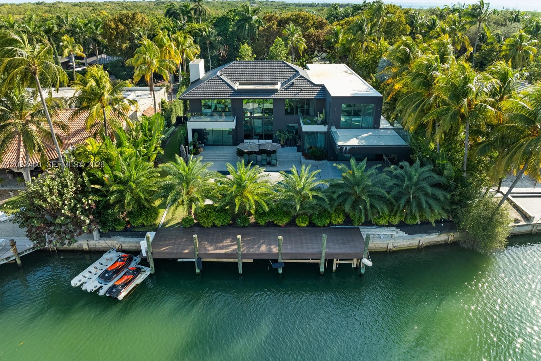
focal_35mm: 25
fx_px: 376
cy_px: 165
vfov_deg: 51.2
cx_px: 270
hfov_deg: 71.5
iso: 100
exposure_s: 1/500
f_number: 5
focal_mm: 12.29
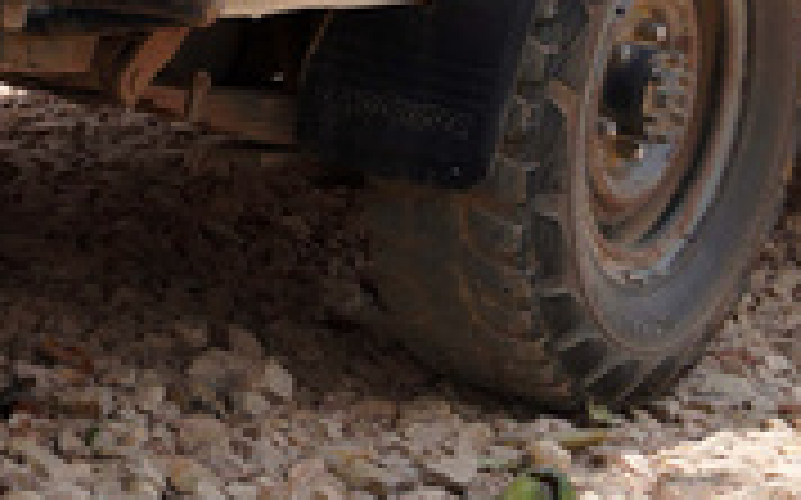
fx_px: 5127
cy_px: -351
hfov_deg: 8.6
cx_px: -576
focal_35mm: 235
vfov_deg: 5.5
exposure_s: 1/500
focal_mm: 40
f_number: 4
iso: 160
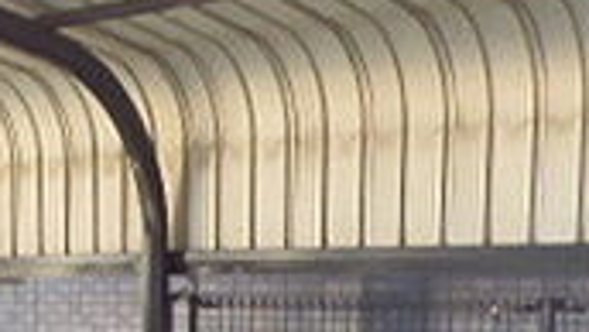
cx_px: 123
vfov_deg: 14.2
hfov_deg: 25.8
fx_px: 1266
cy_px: 469
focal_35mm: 81
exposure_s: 1/40
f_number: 5.6
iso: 400
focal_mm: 3.58
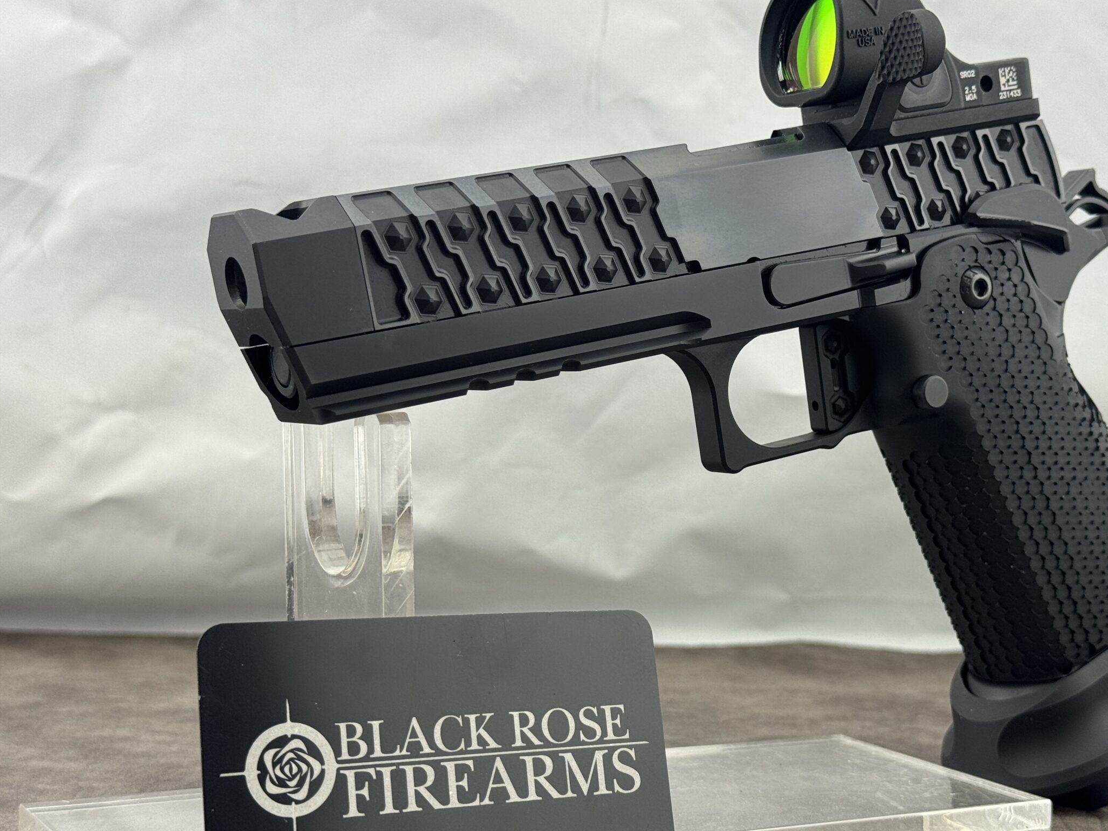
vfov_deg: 24.4
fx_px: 1920
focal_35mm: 60
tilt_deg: -0.5
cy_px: 416
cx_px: 661
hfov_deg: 32.1
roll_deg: -2.7
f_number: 1.78
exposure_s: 1/194
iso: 50
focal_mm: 6.76
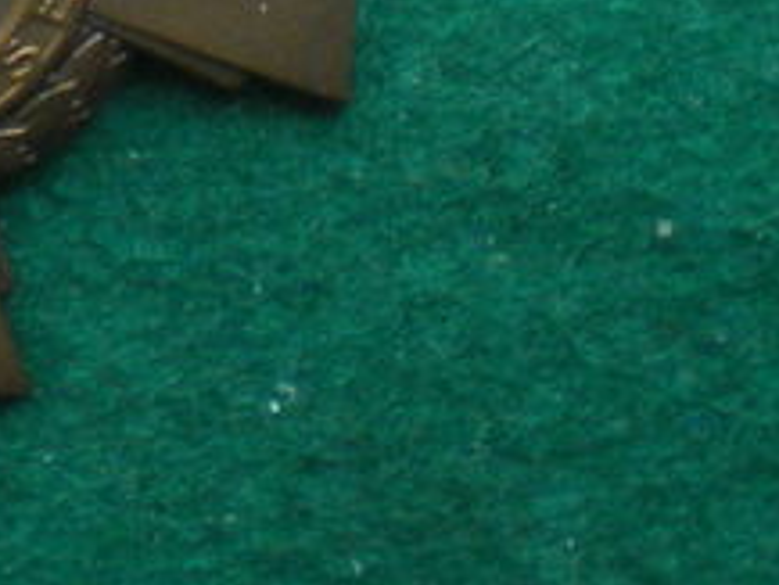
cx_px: -319
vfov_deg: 8.0
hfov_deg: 10.9
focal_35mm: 175
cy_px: -678
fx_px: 3940
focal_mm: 6.3
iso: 200
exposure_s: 1/50
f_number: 3.1
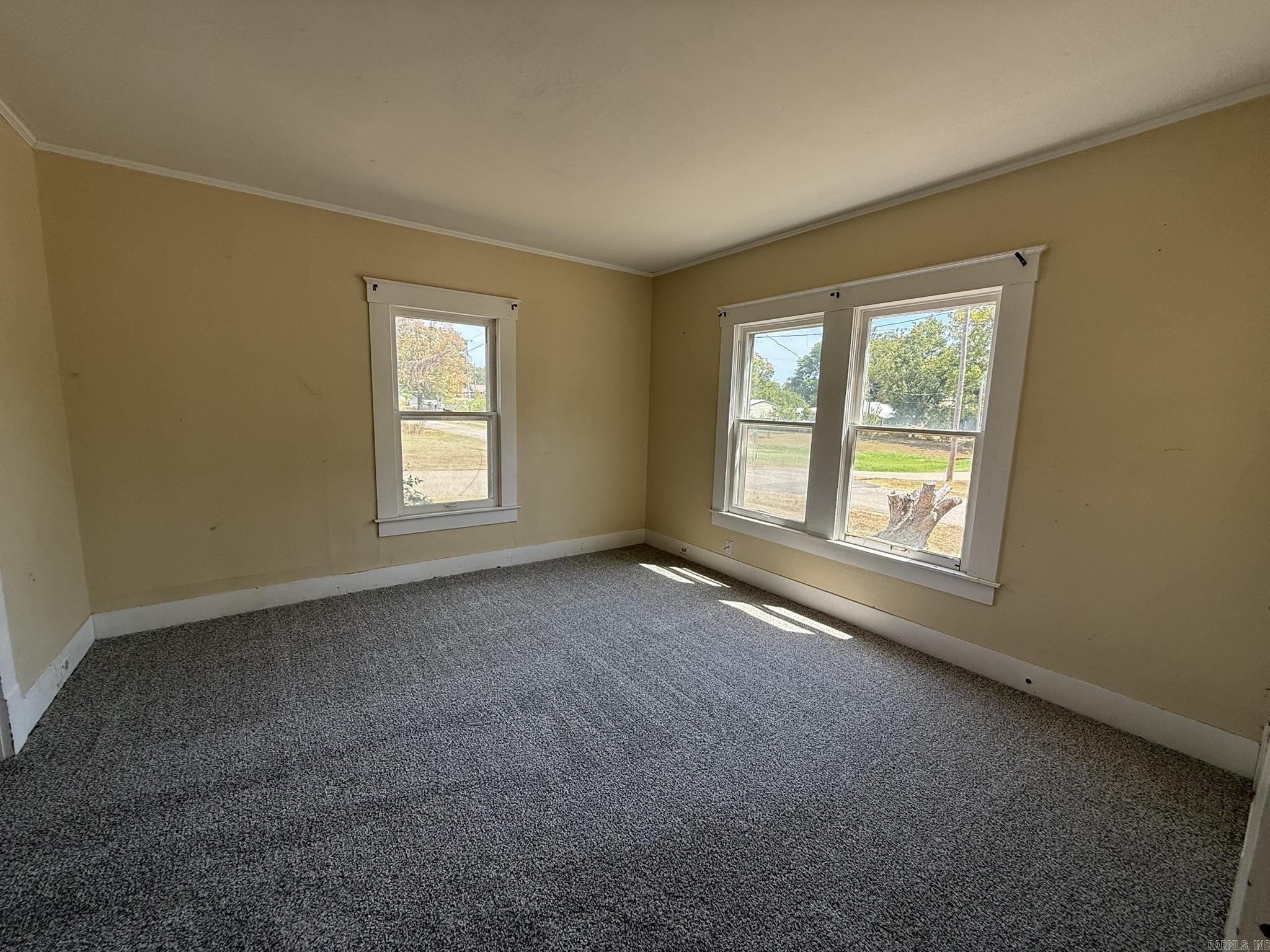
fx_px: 514
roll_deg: -0.6
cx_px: 635
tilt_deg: -6.1
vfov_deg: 85.7
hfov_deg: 102.1
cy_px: 476
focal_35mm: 14
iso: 50
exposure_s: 1/261
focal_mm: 2.22
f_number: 2.2
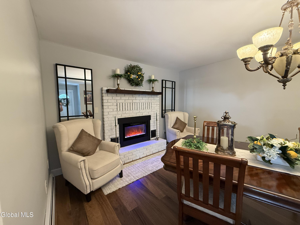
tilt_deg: -5.2
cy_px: 112
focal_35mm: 14
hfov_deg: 102.1
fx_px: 121
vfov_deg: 85.7
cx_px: 150
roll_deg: +0.5
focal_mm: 2.22
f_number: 2.2
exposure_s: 1/60
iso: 500
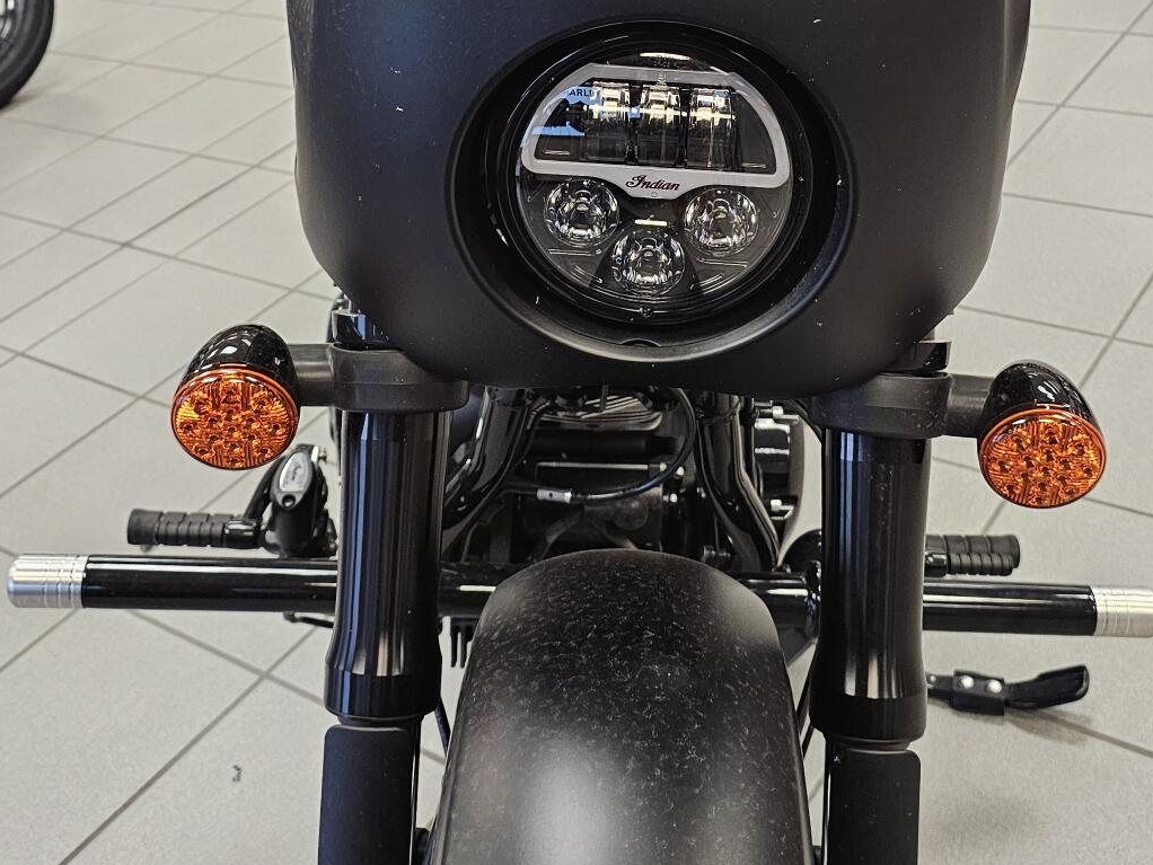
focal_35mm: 45
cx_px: 651
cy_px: 153
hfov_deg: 42.0
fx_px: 1499
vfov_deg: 31.2
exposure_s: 1/120
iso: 320
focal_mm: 6.3
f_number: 1.7
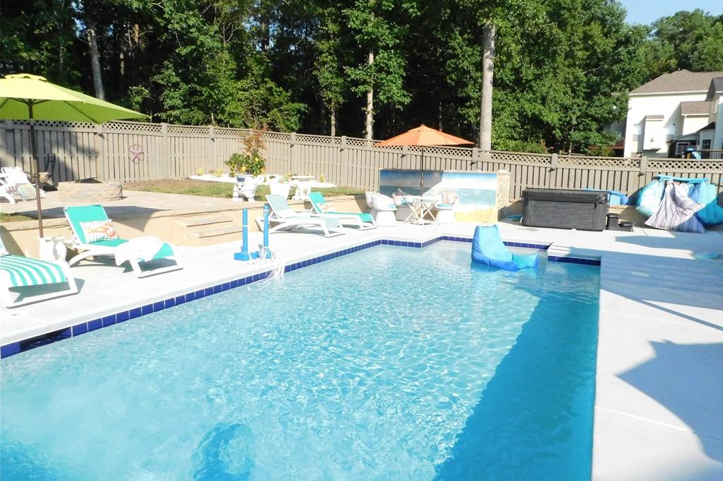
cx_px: 362
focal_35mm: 24
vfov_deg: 53.1
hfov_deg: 73.8
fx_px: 482
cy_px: 229
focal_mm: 4
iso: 800
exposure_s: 1/1500
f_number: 6
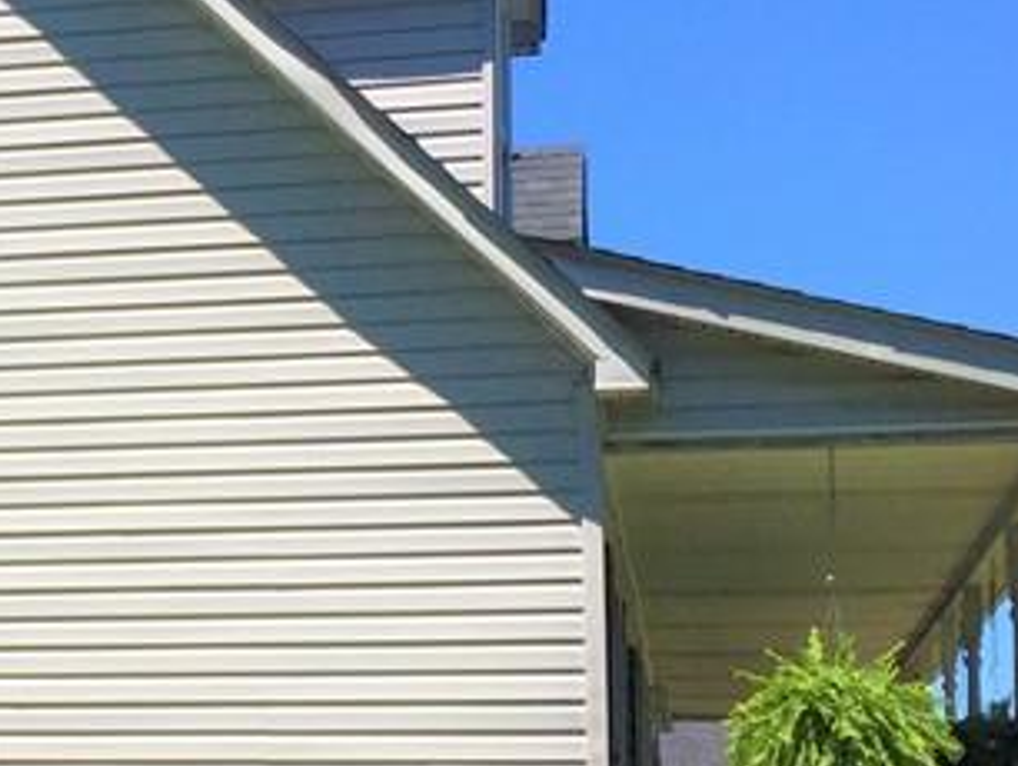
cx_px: -176
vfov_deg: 15.2
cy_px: 579
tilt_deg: +2.9
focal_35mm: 97
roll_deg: -2.1
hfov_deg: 19.2
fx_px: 2855
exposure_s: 1/2639
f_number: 2.2
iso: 32
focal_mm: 4.15
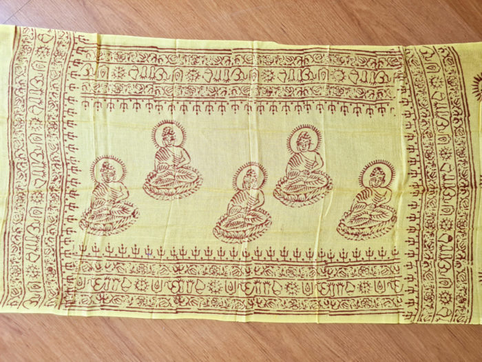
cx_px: 241
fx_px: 362
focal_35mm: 26
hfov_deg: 67.3
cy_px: 181
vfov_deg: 53.1
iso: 160
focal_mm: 5.4
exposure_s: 1/120
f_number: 1.8
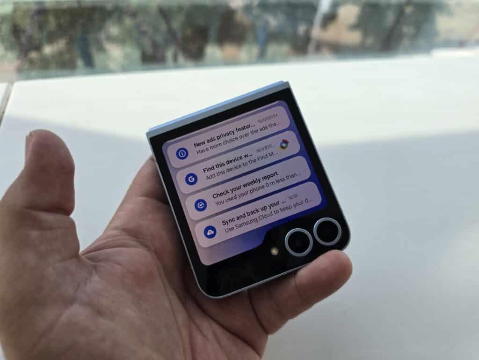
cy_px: 180
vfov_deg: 58.9
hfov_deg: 73.9
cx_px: 240
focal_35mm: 23
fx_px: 318
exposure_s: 1/60
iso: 16
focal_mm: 6.3
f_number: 1.7
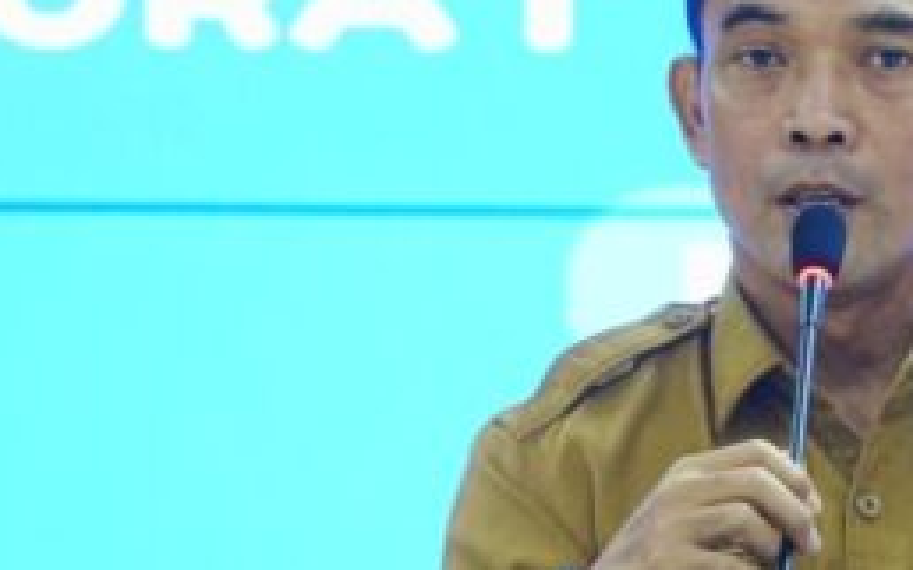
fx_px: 16664
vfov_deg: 2.0
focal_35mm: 670
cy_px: 336
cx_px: 796
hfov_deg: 3.1
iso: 5000
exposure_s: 1/100
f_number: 6.3
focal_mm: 226
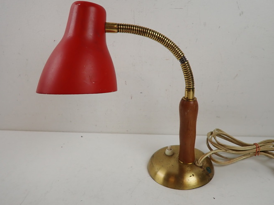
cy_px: 93
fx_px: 182
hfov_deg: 73.6
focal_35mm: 23
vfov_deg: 58.8
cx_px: 154
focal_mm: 3.33
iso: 100
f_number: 2
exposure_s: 1/125
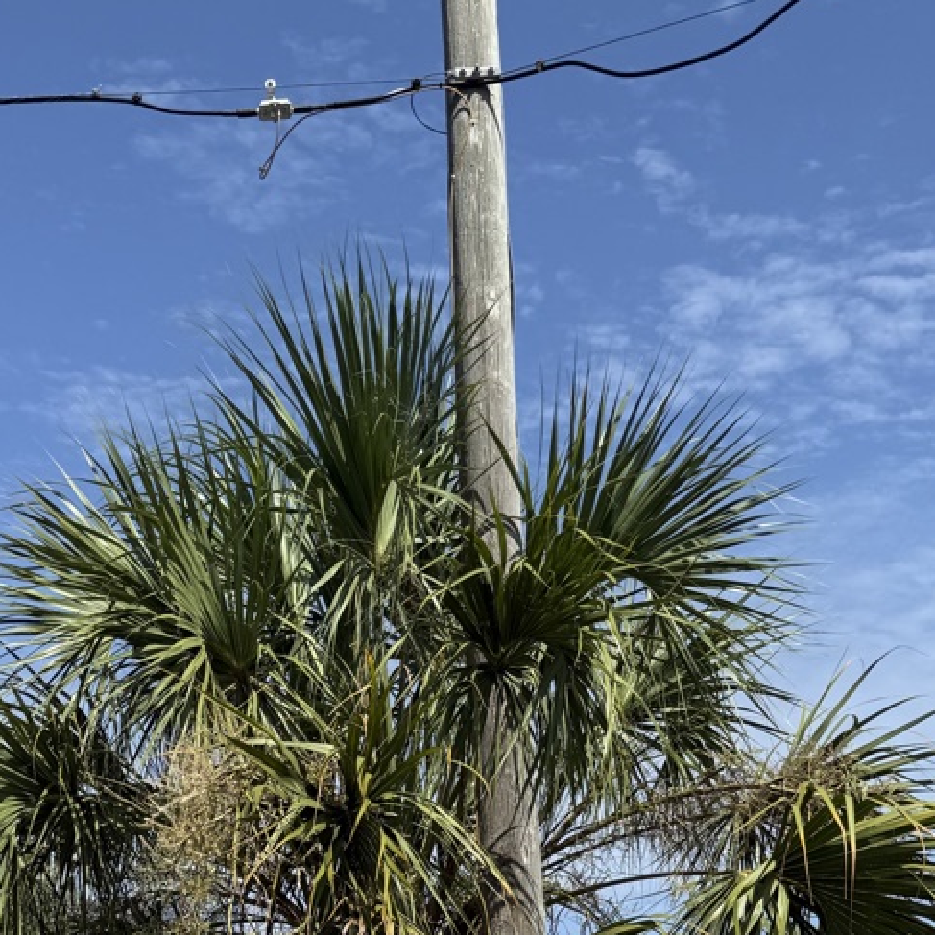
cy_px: 1021
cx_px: 372
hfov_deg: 28.1
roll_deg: +1.9
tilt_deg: +4.8
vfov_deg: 26.1
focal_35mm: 61
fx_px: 1864
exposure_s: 1/4673
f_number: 1.78
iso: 80
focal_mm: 6.76
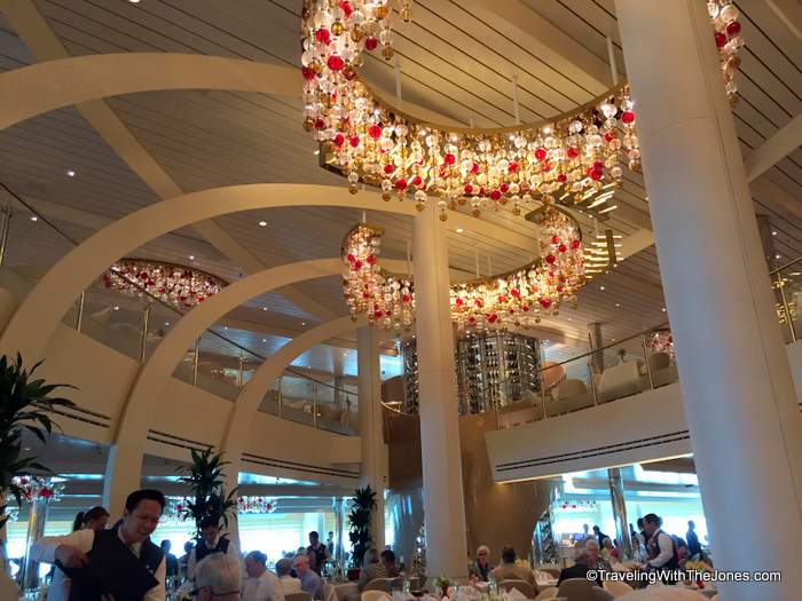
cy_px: 300
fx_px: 672
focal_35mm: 29
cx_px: 401
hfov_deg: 61.7
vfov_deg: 48.2
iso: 50
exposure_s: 1/30
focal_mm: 4.15
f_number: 2.2
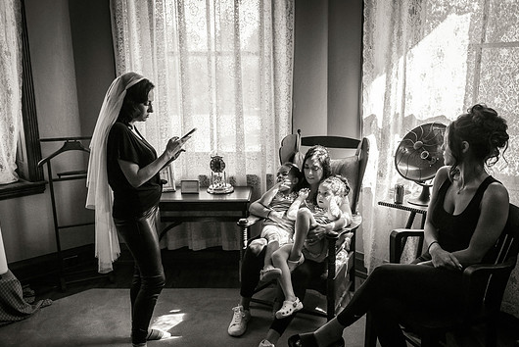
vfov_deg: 37.9
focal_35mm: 35
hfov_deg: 54.4
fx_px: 505
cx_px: 267
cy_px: 189
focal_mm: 32
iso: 2000
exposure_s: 1/2500
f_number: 2.8
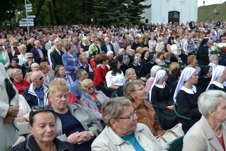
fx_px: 282
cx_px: 113
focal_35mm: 45
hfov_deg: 43.6
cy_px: 76
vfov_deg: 29.8
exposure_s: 1/125
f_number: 5.6
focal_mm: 30
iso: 100
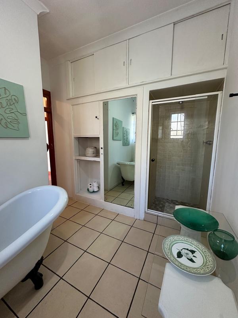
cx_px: 119
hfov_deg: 85.7
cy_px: 159
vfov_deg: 102.1
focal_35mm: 14
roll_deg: -1.3
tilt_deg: -6.8
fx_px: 128
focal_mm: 2.22
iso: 250
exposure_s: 1/100
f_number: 2.2
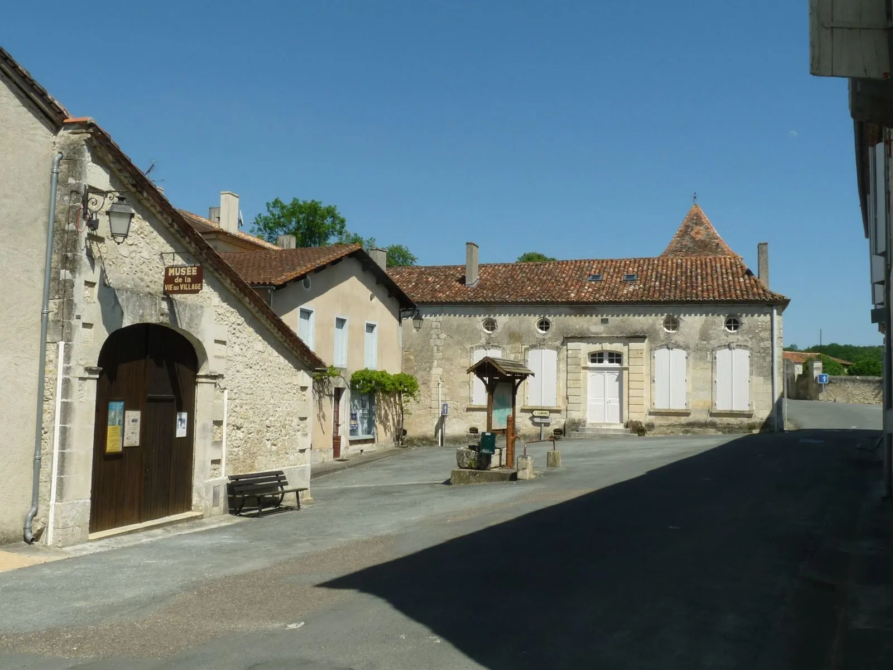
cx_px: 446
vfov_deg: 42.9
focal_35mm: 33
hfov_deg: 55.4
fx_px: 851
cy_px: 335
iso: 100
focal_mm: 4.8
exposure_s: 1/400
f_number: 6.3
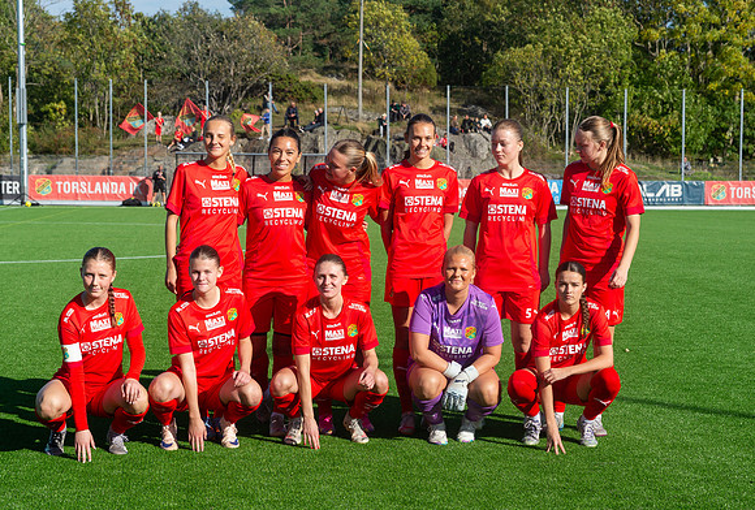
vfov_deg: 20.5
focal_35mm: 67
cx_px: 411
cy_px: 340
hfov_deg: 30.1
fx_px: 1406
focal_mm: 48
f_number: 4
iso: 200
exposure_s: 1/1600
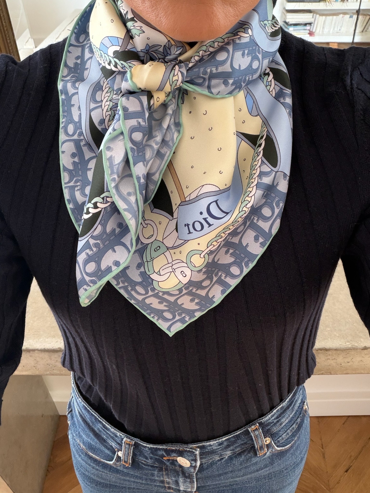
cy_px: 246
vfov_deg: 60.0
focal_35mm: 30
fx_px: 428
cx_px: 185
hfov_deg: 46.8
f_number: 1.9
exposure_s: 1/60
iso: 100
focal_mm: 2.71
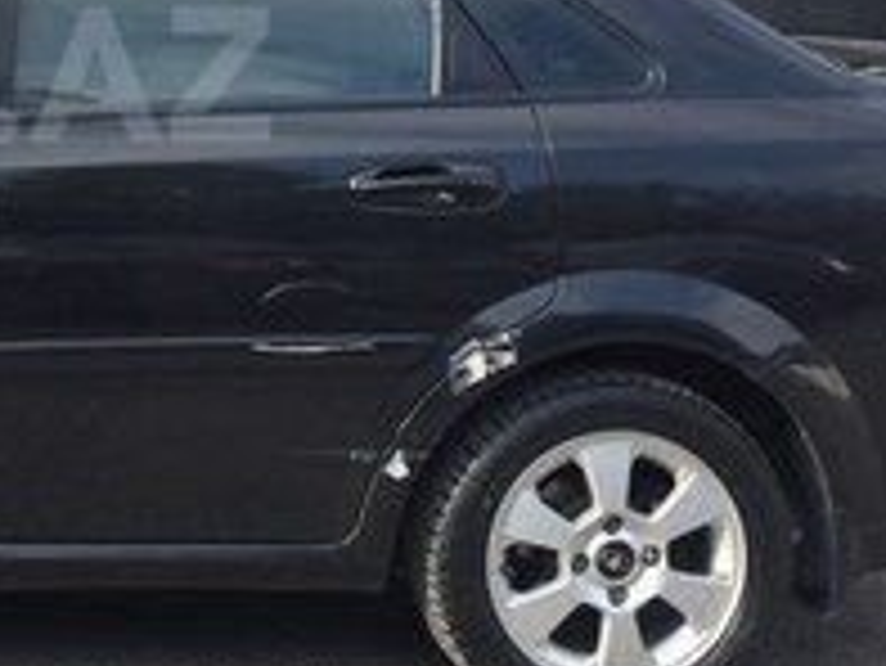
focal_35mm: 97
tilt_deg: -6.3
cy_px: 74
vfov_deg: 15.1
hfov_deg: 19.0
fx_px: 2484
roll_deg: -0.1
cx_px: -189
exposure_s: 1/684
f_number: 2.2
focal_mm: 4.15
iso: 32
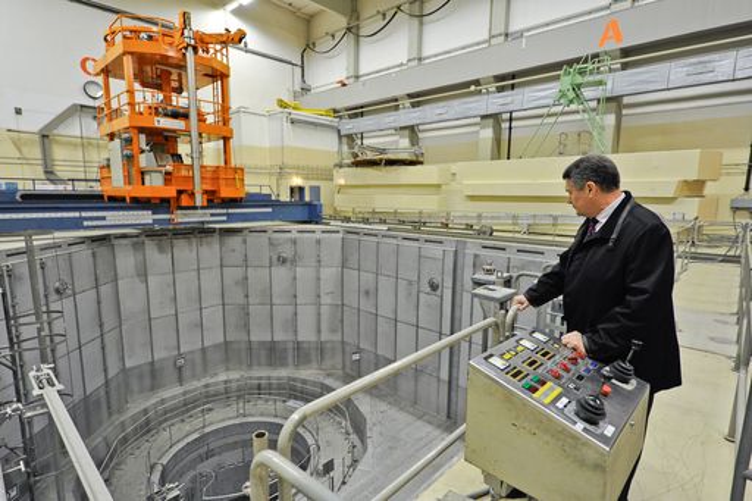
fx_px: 397
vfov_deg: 64.5
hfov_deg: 86.9
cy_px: 250
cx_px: 376
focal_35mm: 19
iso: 1600
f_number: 3.2
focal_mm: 19
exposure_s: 1/40
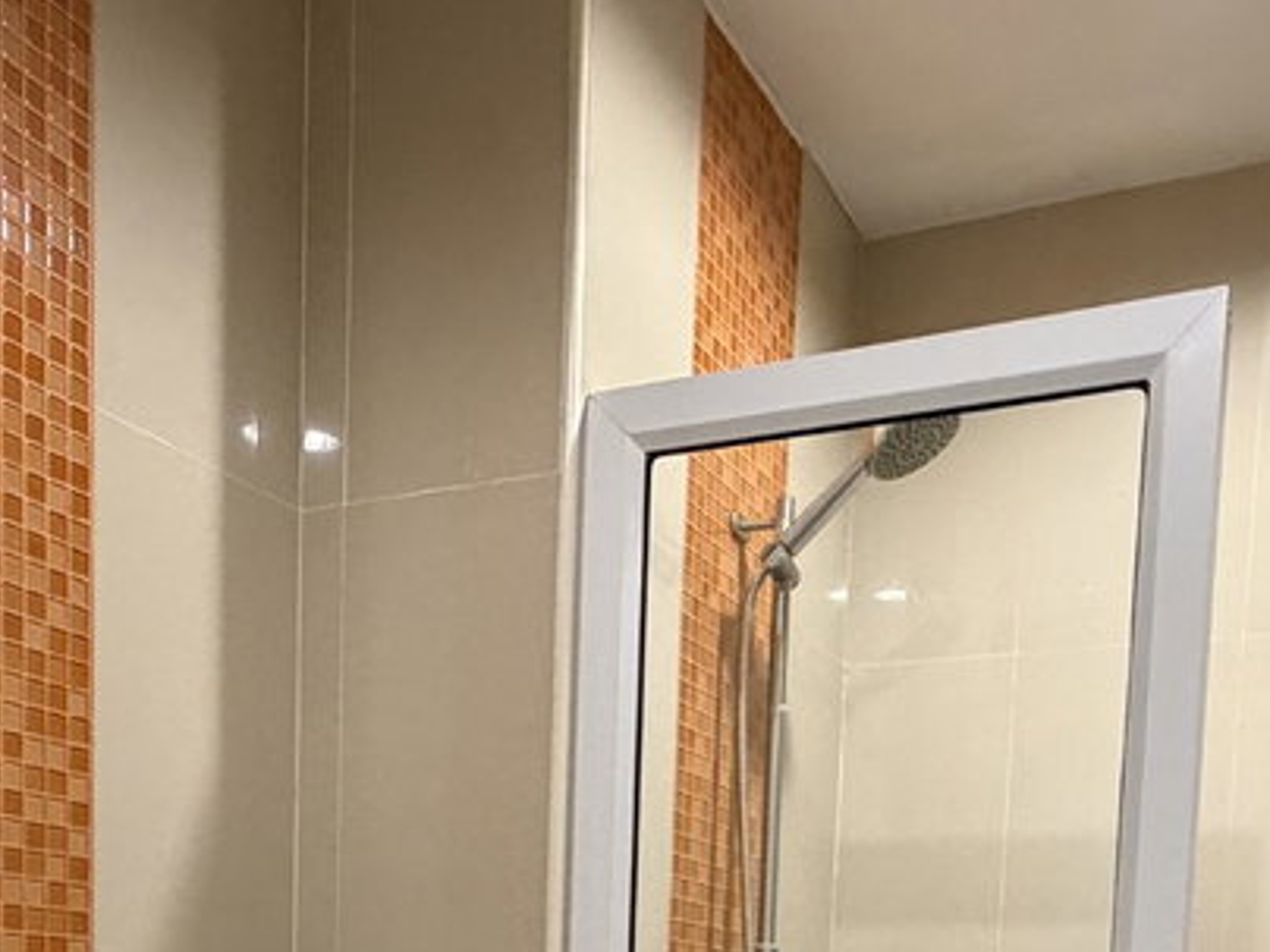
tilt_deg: -6.2
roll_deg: -1.9
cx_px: 644
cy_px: 1188
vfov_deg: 28.5
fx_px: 1578
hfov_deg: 43.8
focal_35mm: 43
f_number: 2.2
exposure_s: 1/50
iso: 640
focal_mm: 2.22
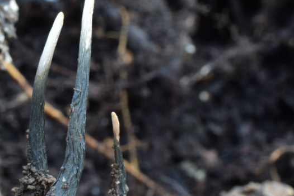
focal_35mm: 108
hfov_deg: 18.8
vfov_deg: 12.7
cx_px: 94
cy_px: 86
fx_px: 883
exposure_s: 1/1.6
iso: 125
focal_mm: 40
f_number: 25
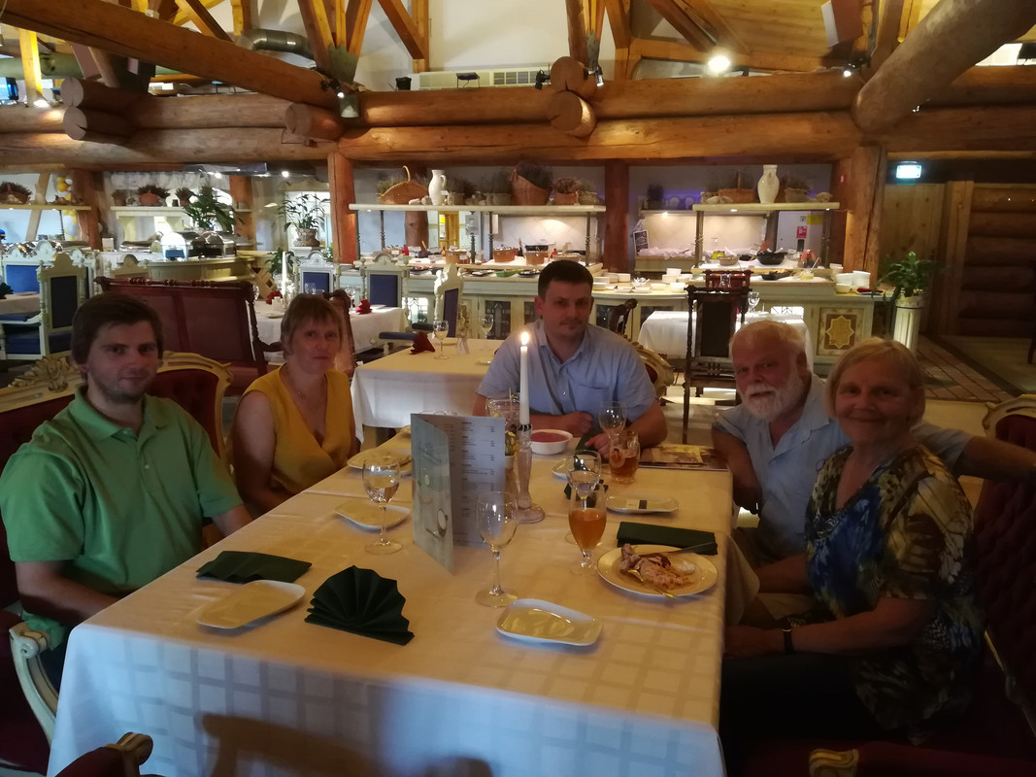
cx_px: 518
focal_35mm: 26
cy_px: 388
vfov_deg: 53.1
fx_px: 778
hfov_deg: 67.3
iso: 500
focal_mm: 3.83
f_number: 2.2
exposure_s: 1/20
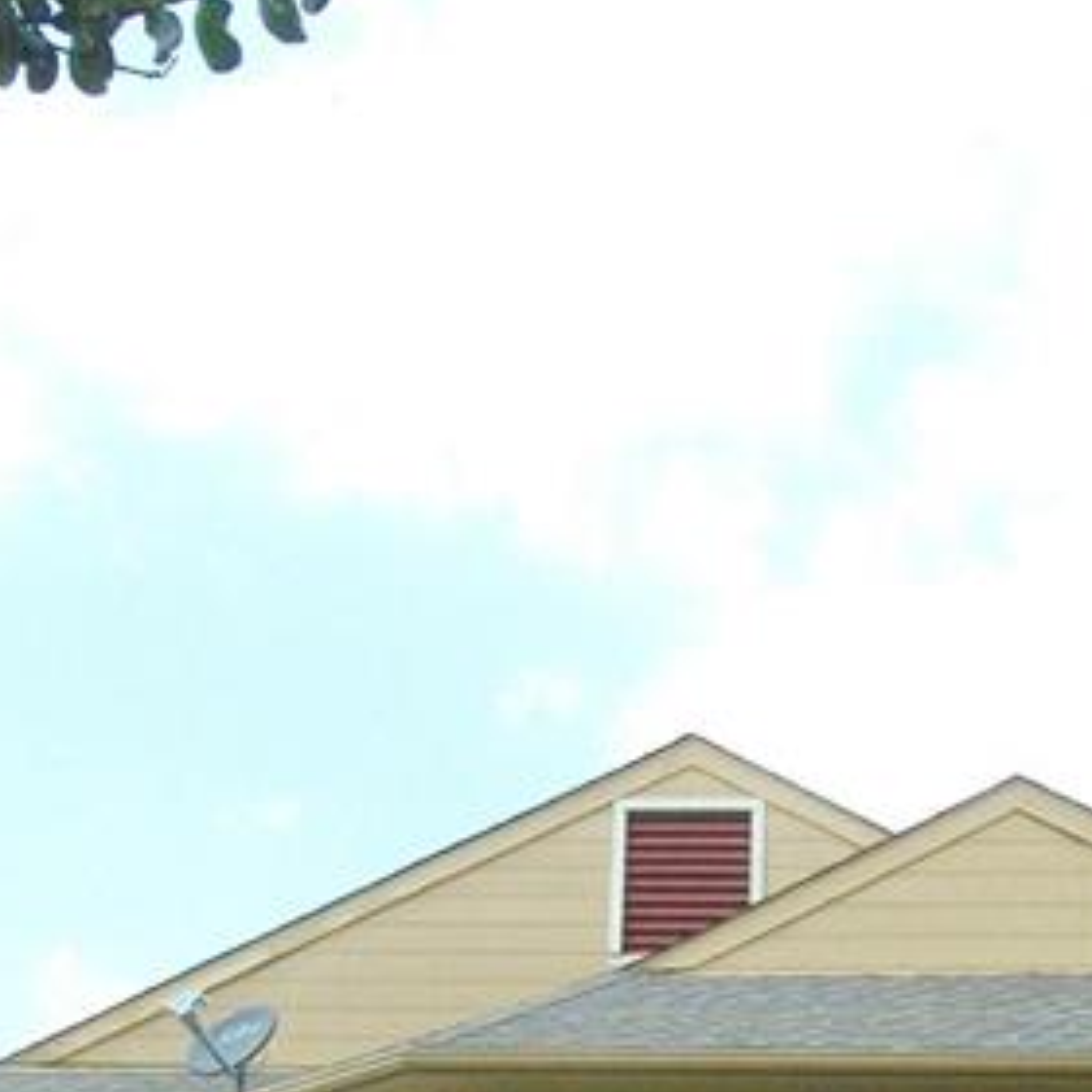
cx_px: 706
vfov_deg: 16.8
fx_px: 3676
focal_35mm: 103
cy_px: 835
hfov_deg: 16.9
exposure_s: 1/1000
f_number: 4
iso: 80
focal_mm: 8.5
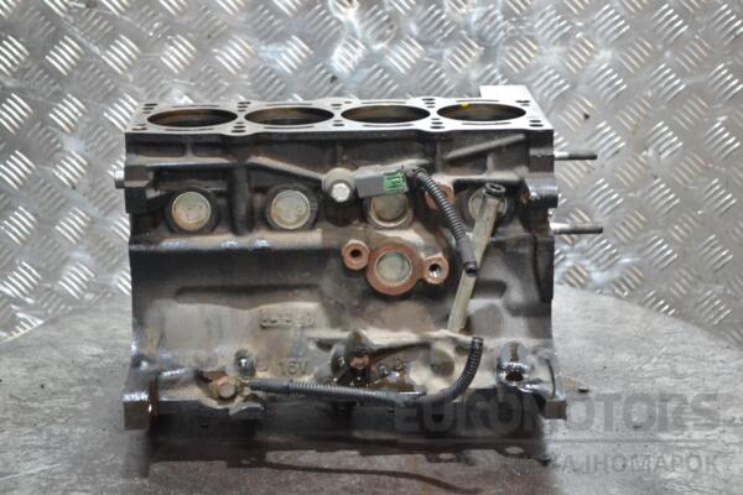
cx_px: 372
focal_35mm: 78
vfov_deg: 17.5
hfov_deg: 26.0
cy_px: 248
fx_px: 1610
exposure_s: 1/20
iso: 3200
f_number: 5.6
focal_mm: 52
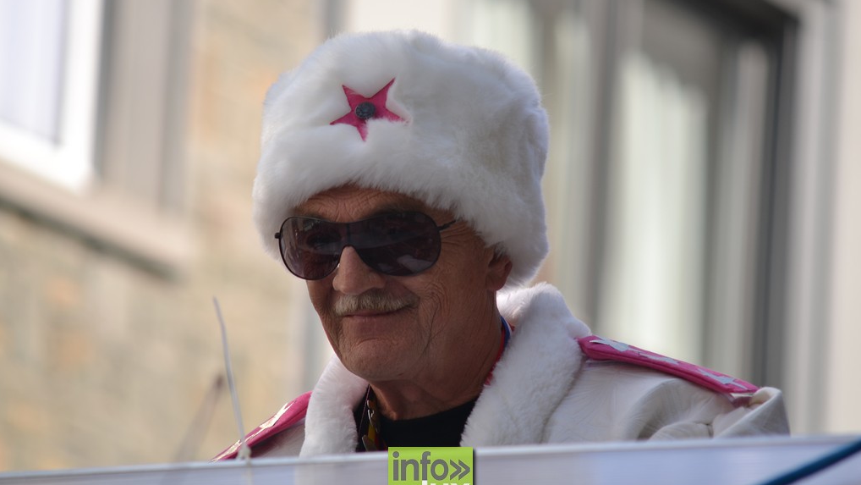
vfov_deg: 5.1
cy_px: 226
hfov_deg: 9.1
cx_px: 430
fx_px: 5412
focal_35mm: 237
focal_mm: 150
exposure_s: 1/500
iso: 100
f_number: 4
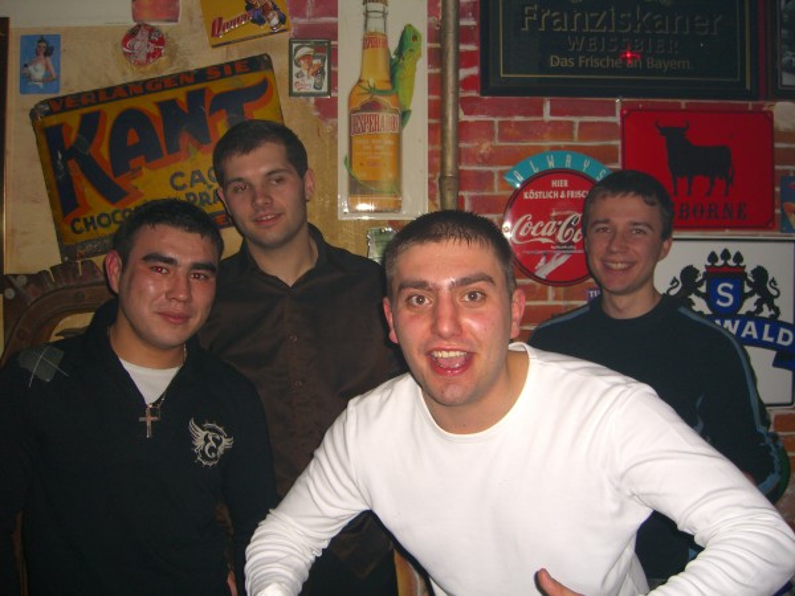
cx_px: 398
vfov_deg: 37.7
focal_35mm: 38
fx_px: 873
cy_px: 298
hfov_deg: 49.0
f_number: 2.8
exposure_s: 1/60
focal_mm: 7.9
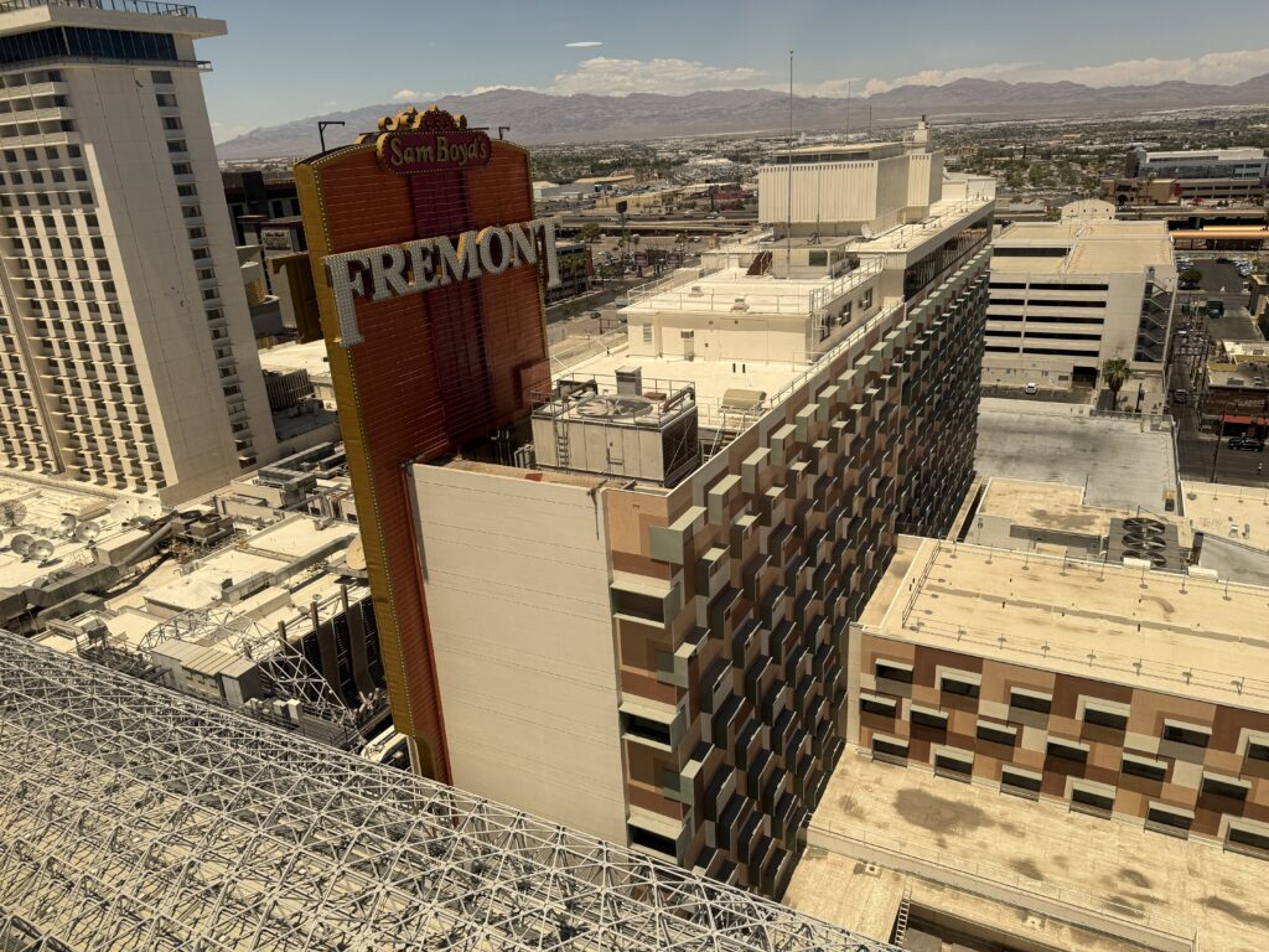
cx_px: 634
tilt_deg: -20.6
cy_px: 476
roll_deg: +3.1
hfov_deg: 71.6
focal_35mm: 24
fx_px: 880
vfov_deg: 56.8
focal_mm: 6.76
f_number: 1.78
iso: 80
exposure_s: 1/1812
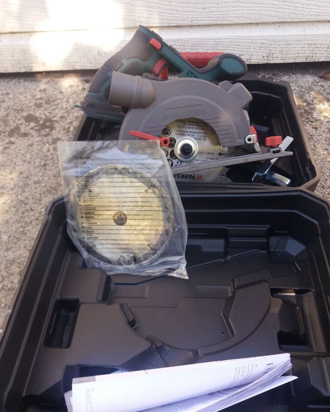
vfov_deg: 58.8
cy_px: 208
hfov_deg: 48.5
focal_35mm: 30
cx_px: 166
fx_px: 366
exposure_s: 1/100
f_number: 1.9
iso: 80
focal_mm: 3.7
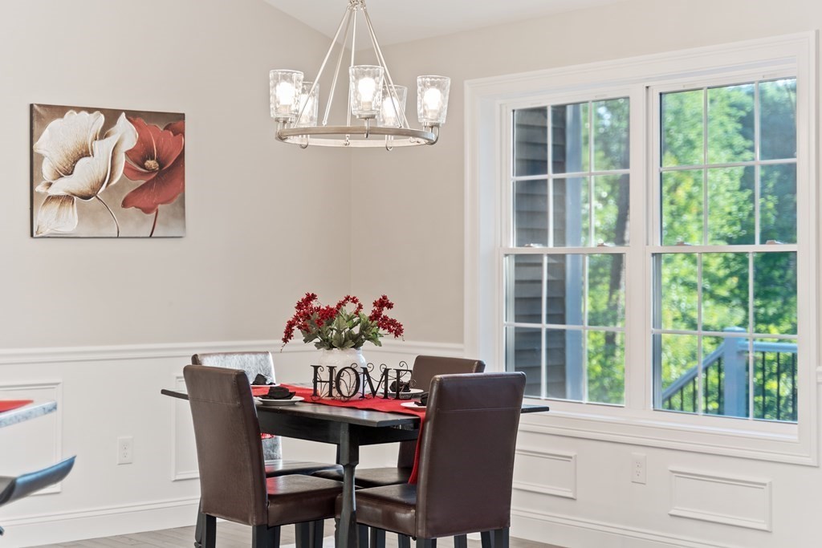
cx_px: 411
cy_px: 274
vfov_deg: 23.0
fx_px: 1347
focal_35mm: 59
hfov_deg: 33.9
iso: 320
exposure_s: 1/40
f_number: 2.8
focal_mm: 59
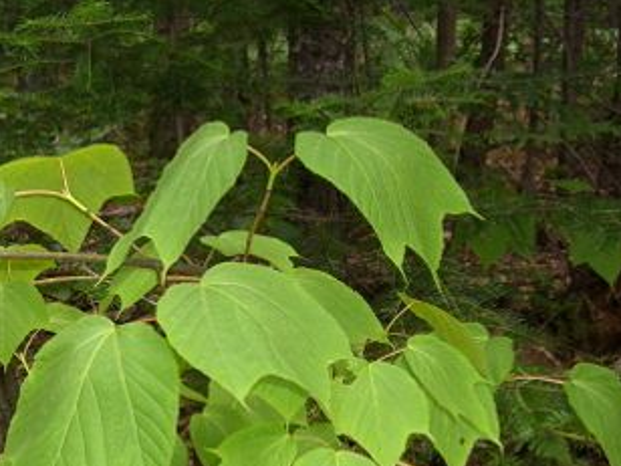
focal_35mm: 77
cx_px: 28
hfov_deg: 24.4
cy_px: 448
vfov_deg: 18.7
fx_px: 1381
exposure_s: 1/60
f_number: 2.7
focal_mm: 6
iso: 80
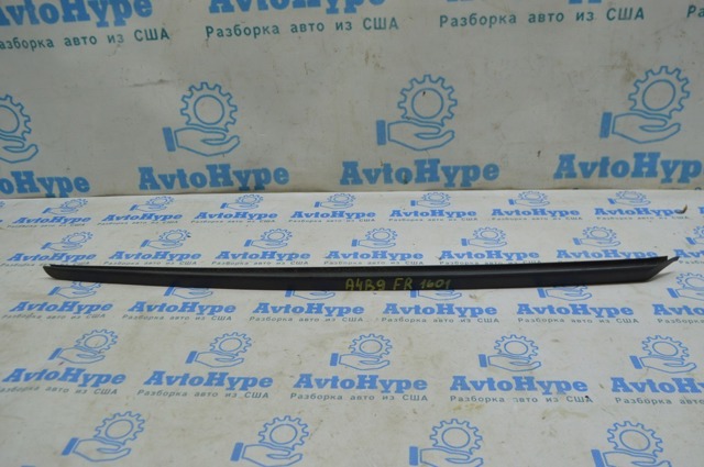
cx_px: 352
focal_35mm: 32
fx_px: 615
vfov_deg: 41.6
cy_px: 234
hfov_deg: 59.6
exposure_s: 1/40
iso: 400
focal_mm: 21
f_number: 5.6
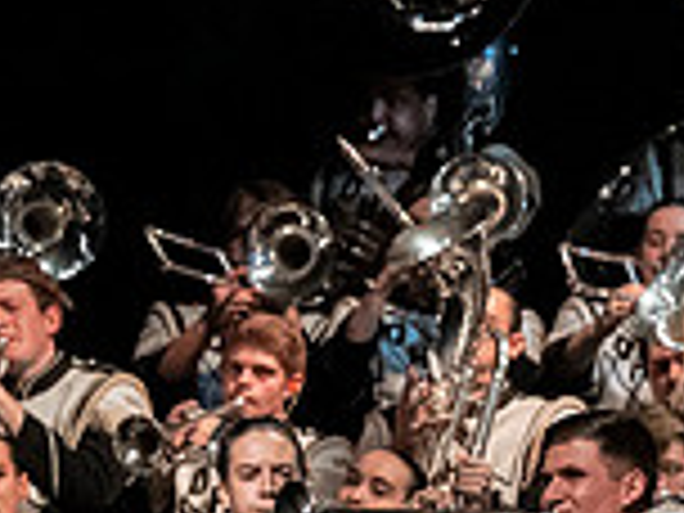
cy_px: 738
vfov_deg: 1.9
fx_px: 15175
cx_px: 1112
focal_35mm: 768
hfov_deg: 2.6
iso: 4000
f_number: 4
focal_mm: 140
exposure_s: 1/500
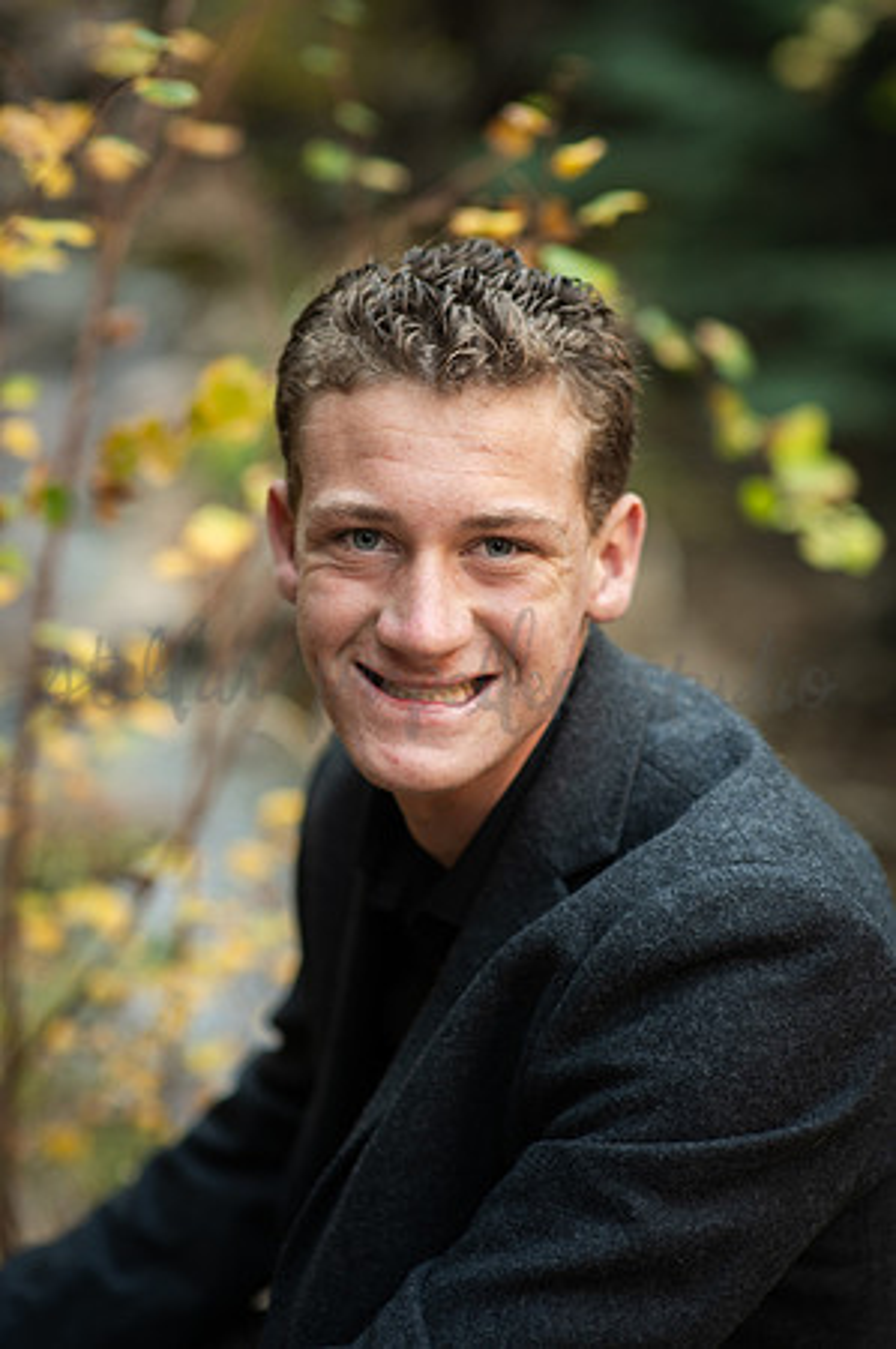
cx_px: 448
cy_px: 674
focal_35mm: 85
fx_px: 3180
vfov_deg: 23.9
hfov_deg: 16.0
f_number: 2
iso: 250
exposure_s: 1/200
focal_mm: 85
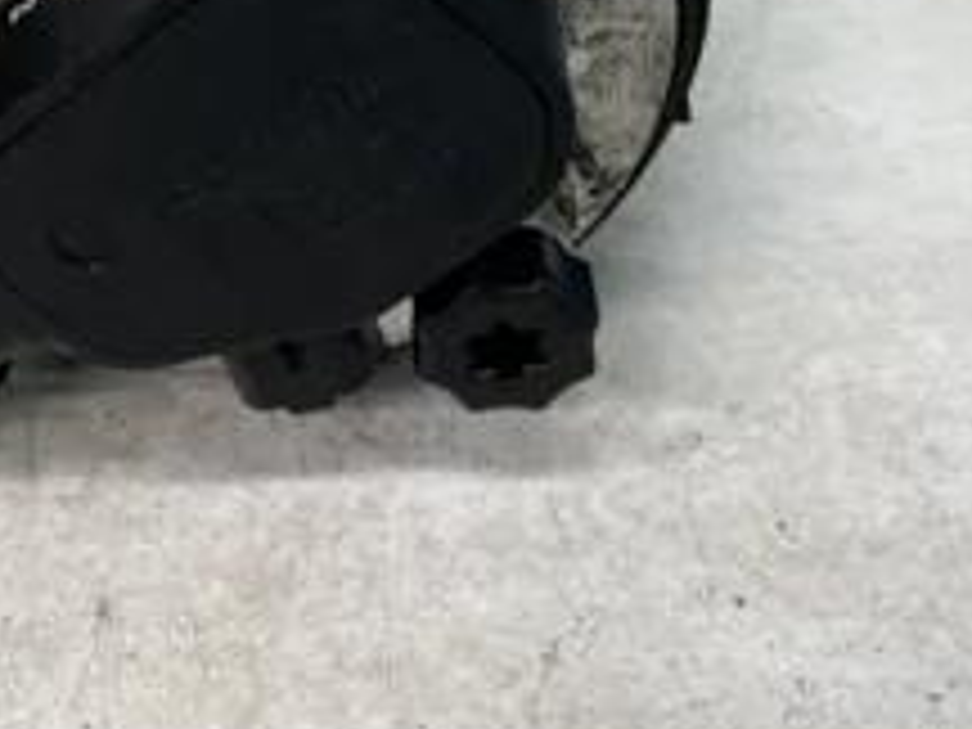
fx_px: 2162
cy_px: -284
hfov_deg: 25.1
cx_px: 270
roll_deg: +0.1
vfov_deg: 17.6
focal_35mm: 77
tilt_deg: -33.4
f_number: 1.8
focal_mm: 4.25
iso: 125
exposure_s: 1/100
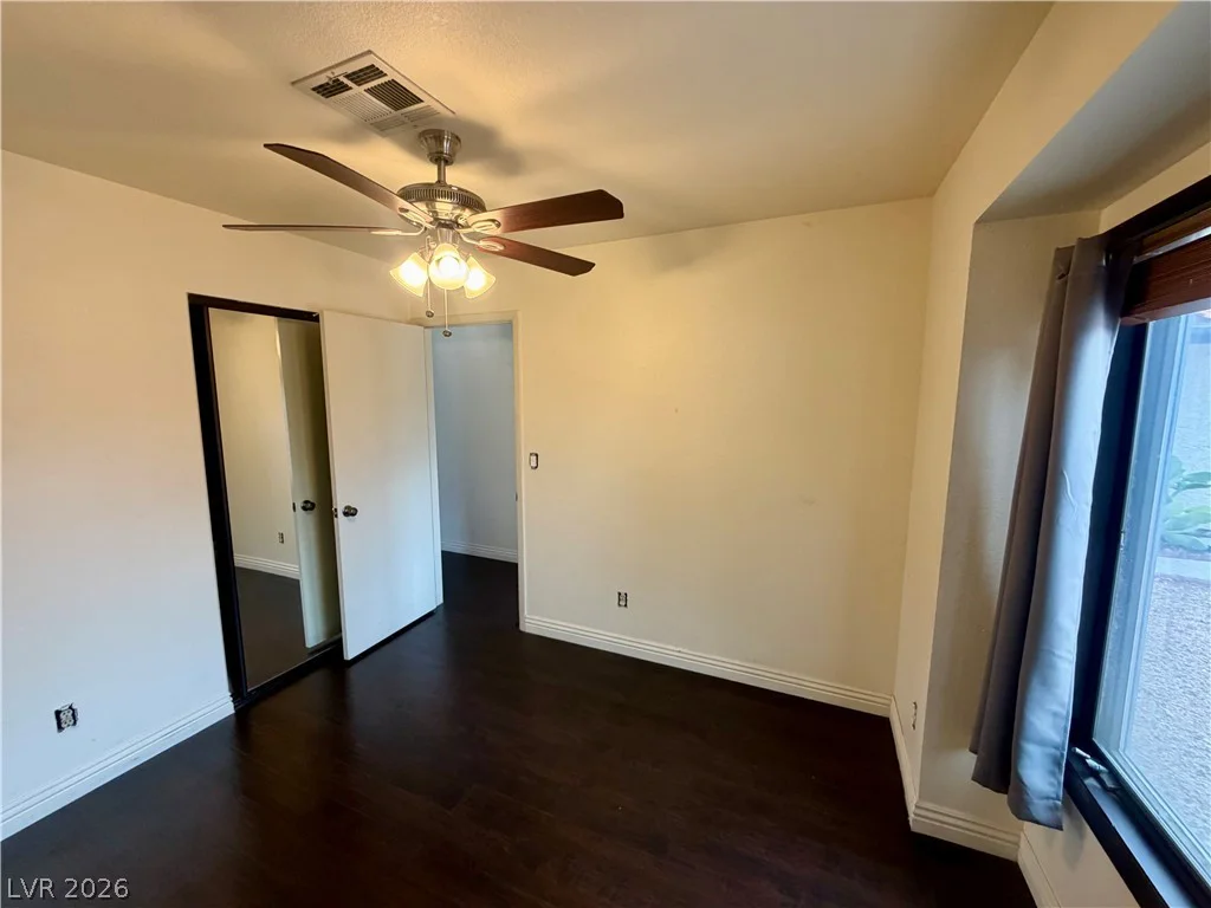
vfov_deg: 85.7
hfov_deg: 102.1
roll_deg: +0.5
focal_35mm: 14
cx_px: 606
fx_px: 490
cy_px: 454
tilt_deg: -8.1
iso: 320
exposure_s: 1/120
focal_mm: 2.22
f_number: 2.2
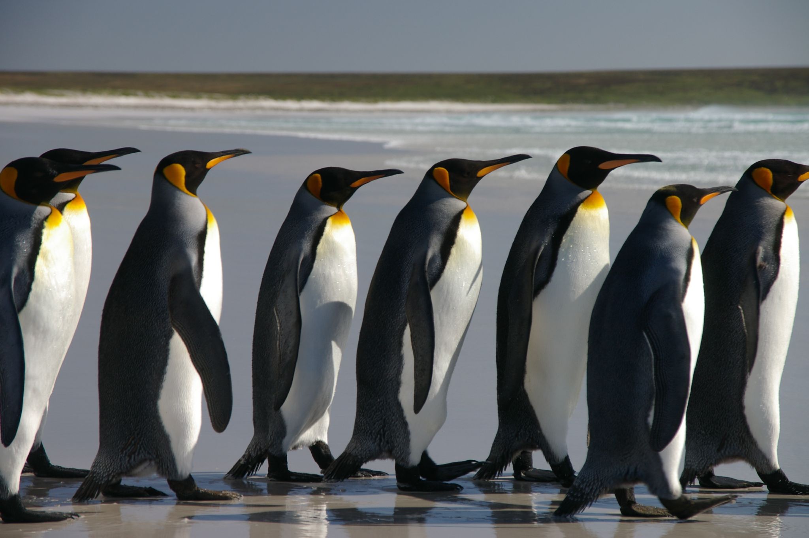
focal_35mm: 132
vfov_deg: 10.4
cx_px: 404
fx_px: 2963
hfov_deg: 15.5
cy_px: 269
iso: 200
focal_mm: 88
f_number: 8
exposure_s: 1/180
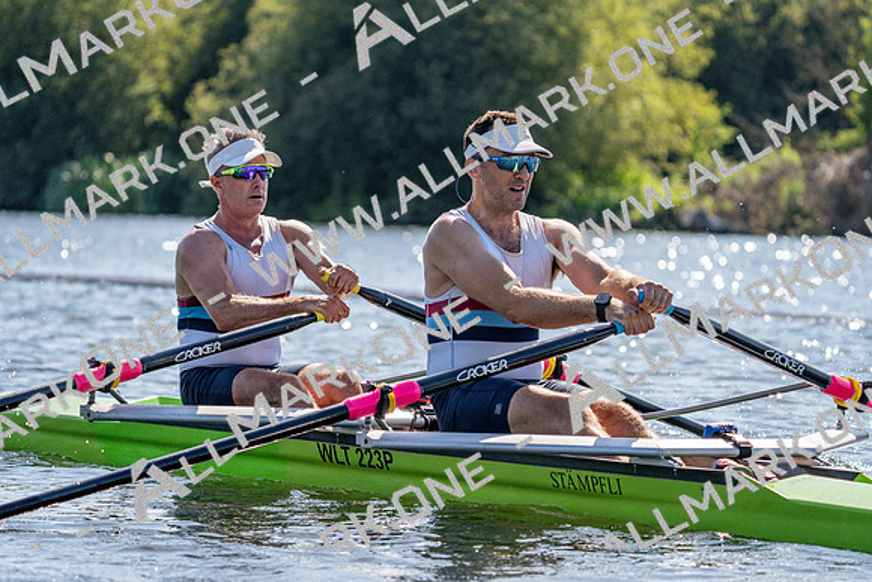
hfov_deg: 10.3
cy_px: 291
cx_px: 436
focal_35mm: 200
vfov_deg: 6.9
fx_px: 4845
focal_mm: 200
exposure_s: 1/2000
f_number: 5.6
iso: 320
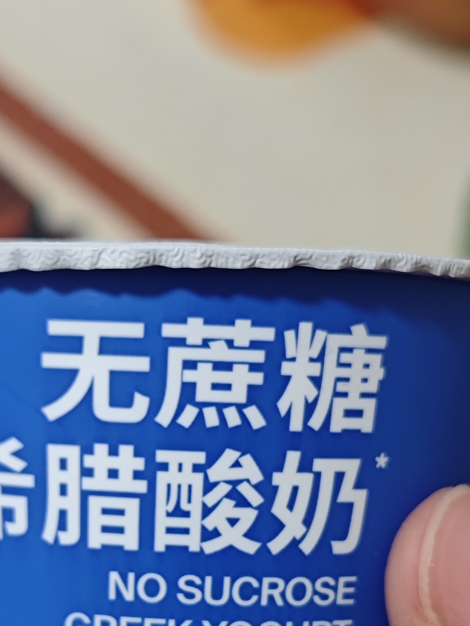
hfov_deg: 20.1
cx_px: 169
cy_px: 506
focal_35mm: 73
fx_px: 1322
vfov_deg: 26.2
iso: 500
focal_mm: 6.55
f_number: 1.6
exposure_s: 1/50
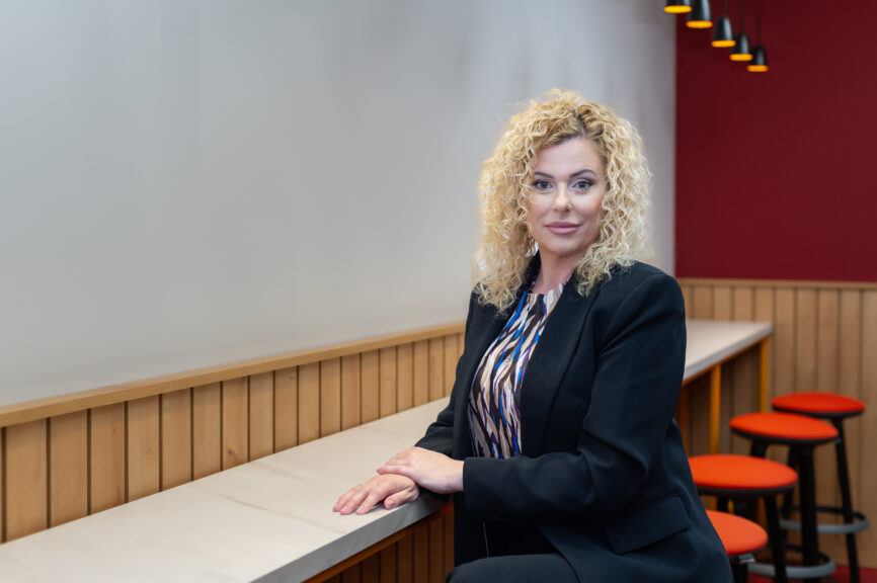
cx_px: 438
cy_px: 292
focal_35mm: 50
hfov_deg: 39.6
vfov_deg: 27.0
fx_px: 1217
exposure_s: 1/125
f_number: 3.2
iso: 400
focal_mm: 50
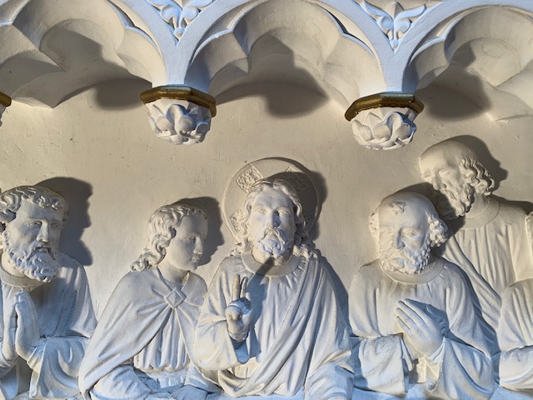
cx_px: 266
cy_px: 200
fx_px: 400
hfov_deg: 67.3
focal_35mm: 26
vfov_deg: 53.1
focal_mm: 4.25
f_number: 1.8
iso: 50
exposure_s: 1/100
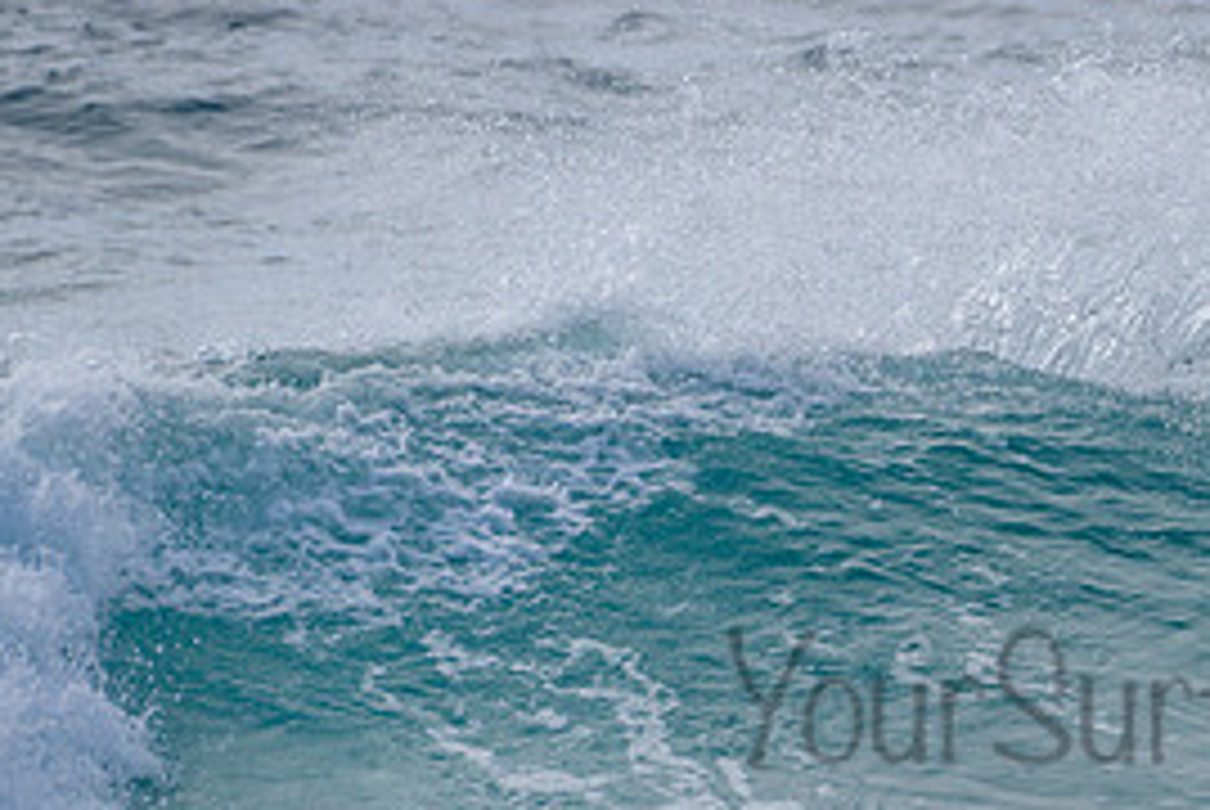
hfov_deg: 1.6
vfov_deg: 1.0
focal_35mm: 1320
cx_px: 1487
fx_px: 44414
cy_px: 537
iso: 140
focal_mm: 500
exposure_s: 1/2000
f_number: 5.6
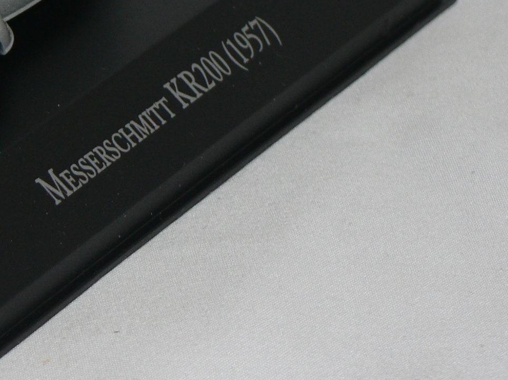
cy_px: -54
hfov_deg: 7.1
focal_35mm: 276
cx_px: -67
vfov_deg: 5.4
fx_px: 4049
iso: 80
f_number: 3.2
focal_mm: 17.3
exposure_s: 1/60
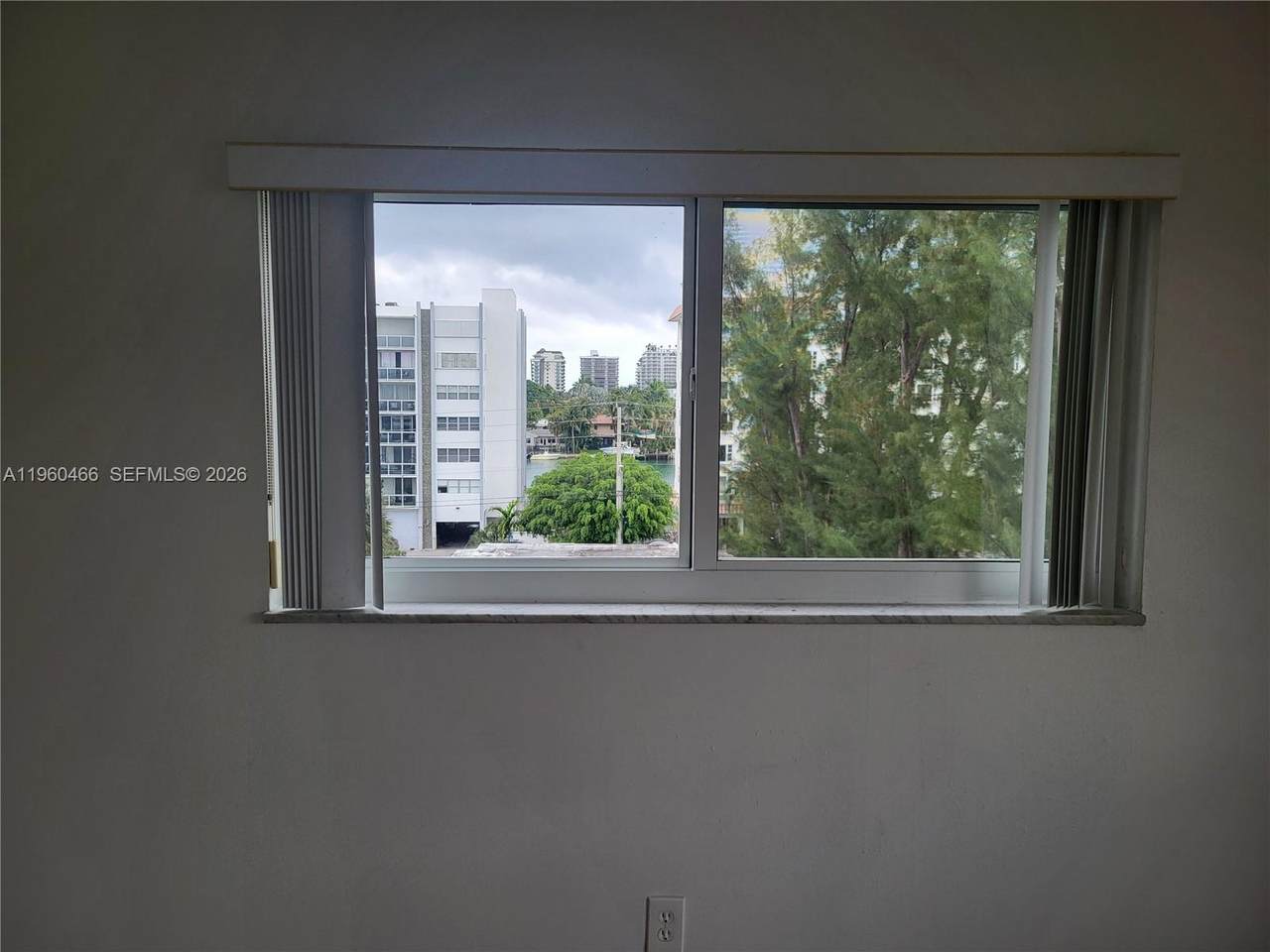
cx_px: 635
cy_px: 476
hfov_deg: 67.3
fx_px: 954
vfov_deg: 53.1
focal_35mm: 26
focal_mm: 5.4
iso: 40
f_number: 1.8
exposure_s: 1/189
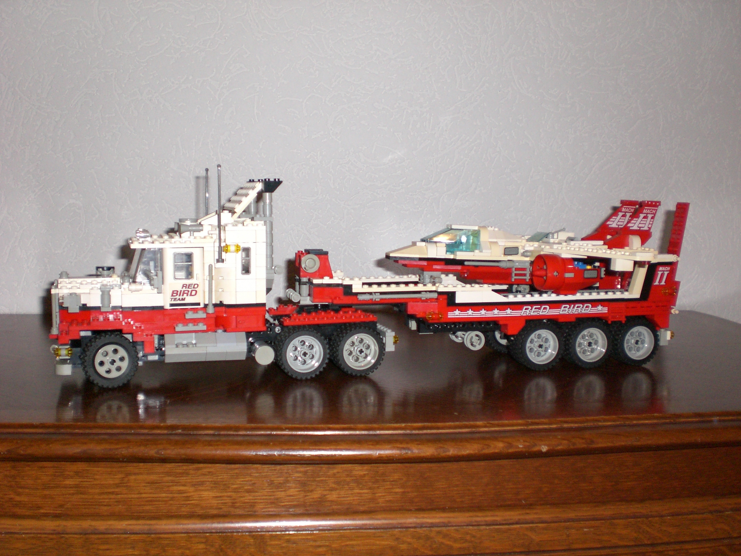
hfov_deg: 49.0
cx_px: 370
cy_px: 278
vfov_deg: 37.7
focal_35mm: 38
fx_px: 813
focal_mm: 6.3
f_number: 3.1
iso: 200
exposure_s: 1/60
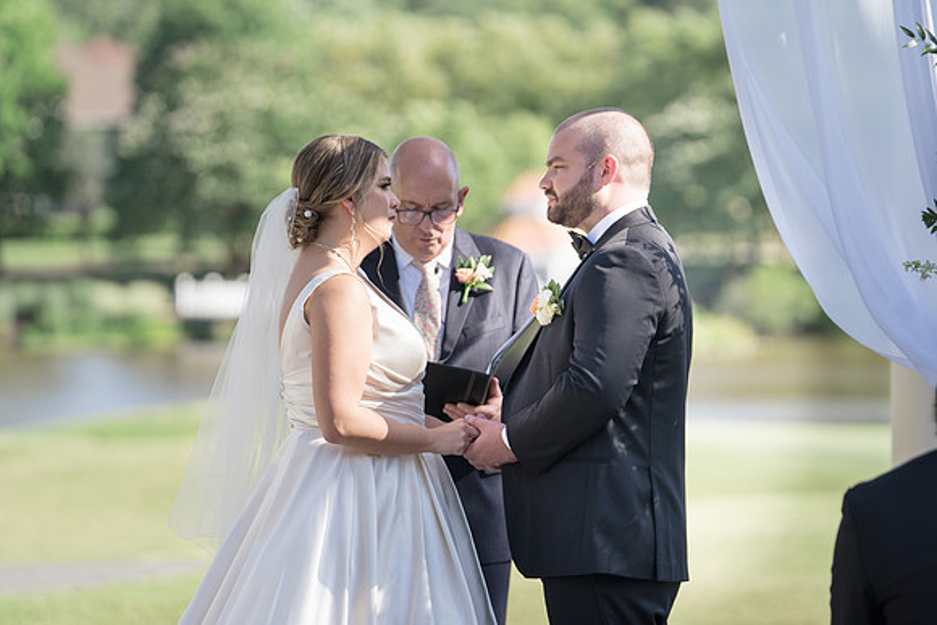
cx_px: 481
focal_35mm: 206
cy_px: 305
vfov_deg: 6.7
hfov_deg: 10.0
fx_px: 5359
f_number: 4
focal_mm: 200
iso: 100
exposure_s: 1/500
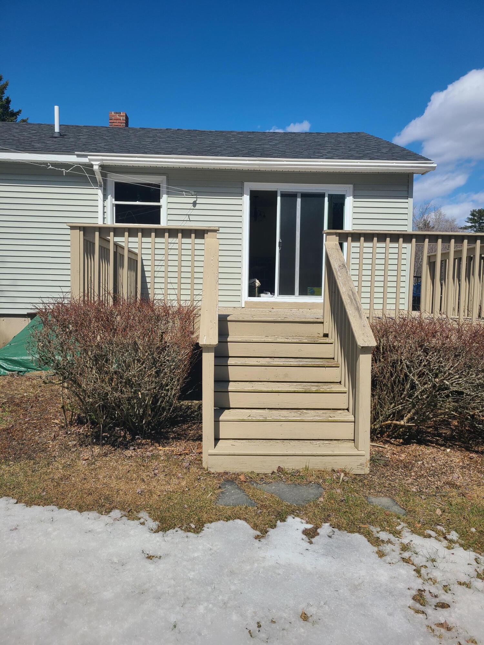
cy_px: 322
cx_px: 242
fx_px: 485
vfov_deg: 67.3
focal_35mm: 26
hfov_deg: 53.1
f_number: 1.8
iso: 40
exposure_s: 1/3829
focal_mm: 5.4
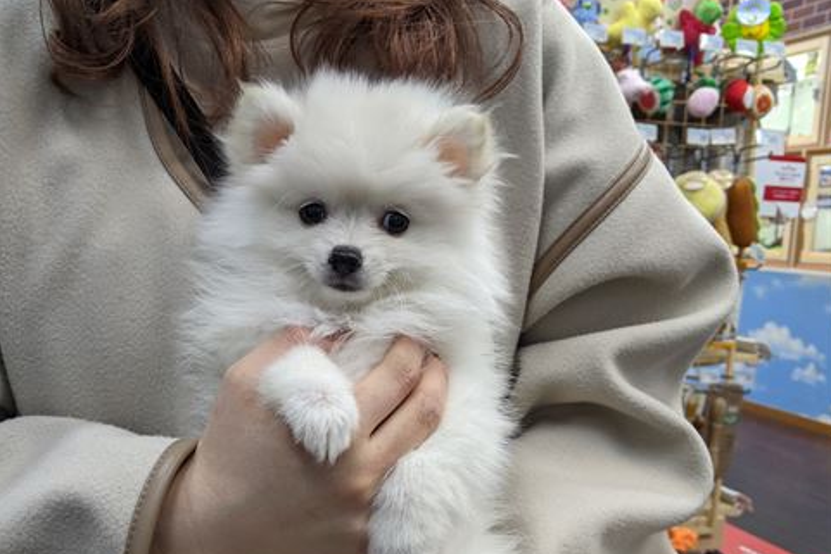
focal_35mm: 35
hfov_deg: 53.9
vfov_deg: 37.6
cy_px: 357
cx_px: 321
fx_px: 808
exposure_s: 1/40
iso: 84
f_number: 1.8
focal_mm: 4.44
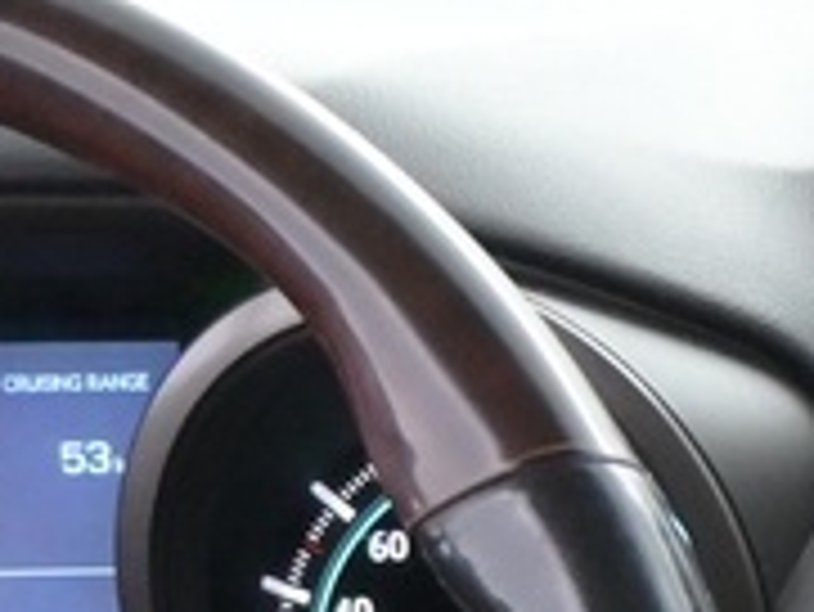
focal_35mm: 206
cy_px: 1904
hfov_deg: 8.9
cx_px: 1812
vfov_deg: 6.5
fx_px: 4847
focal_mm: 16
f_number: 3.5
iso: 2500
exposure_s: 1/30
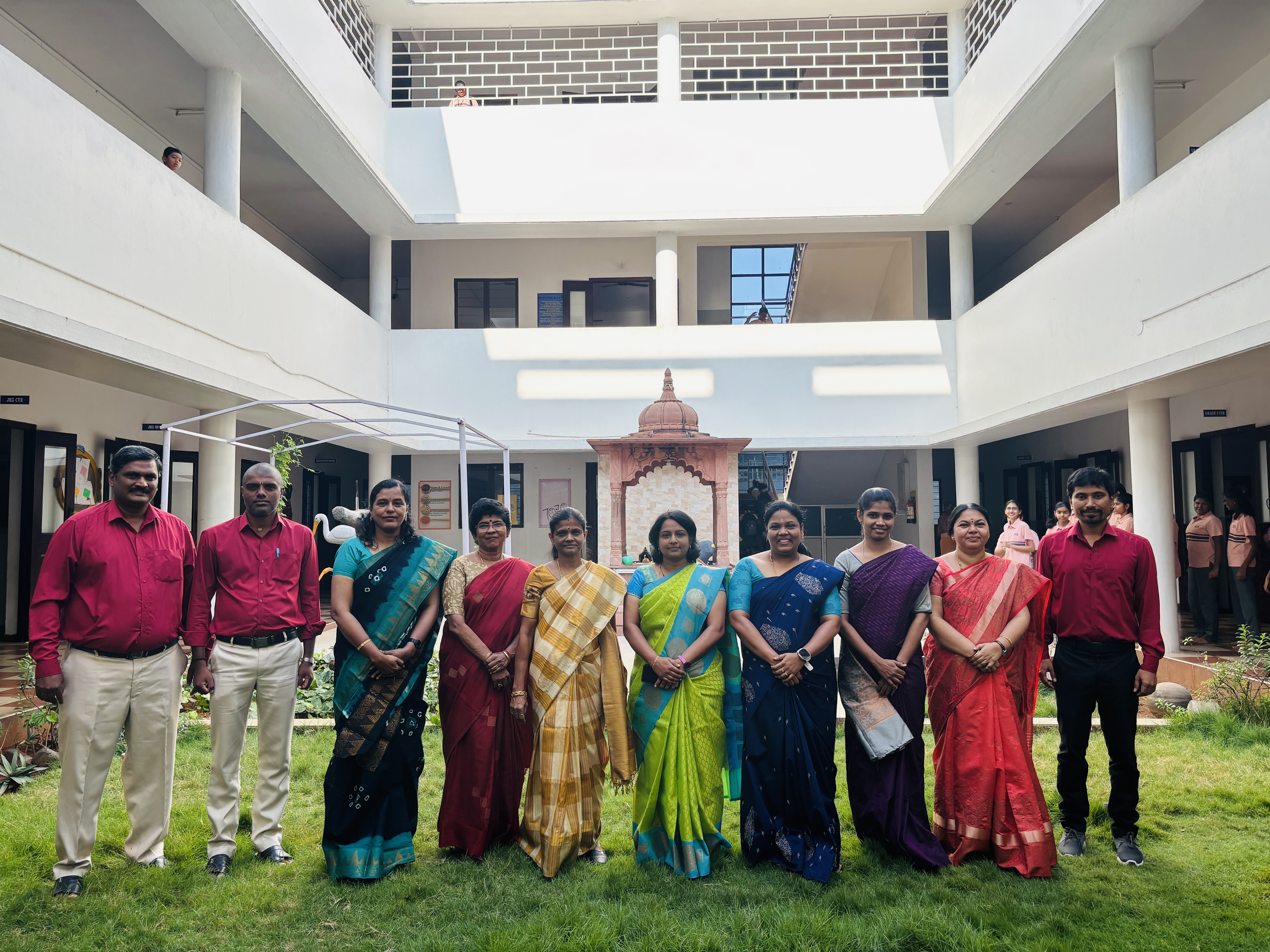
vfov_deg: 53.1
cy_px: 476
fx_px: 954
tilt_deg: +3.8
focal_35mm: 26
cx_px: 635
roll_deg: +0.8
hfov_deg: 67.3
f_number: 1.6
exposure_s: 1/493
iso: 50
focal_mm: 5.96
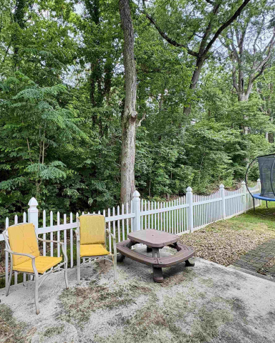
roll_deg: +0.8
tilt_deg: +2.3
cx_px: 96
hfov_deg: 69.2
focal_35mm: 19
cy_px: 173
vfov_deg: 83.3
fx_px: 193
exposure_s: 1/209
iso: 40
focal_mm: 2.22
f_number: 2.2
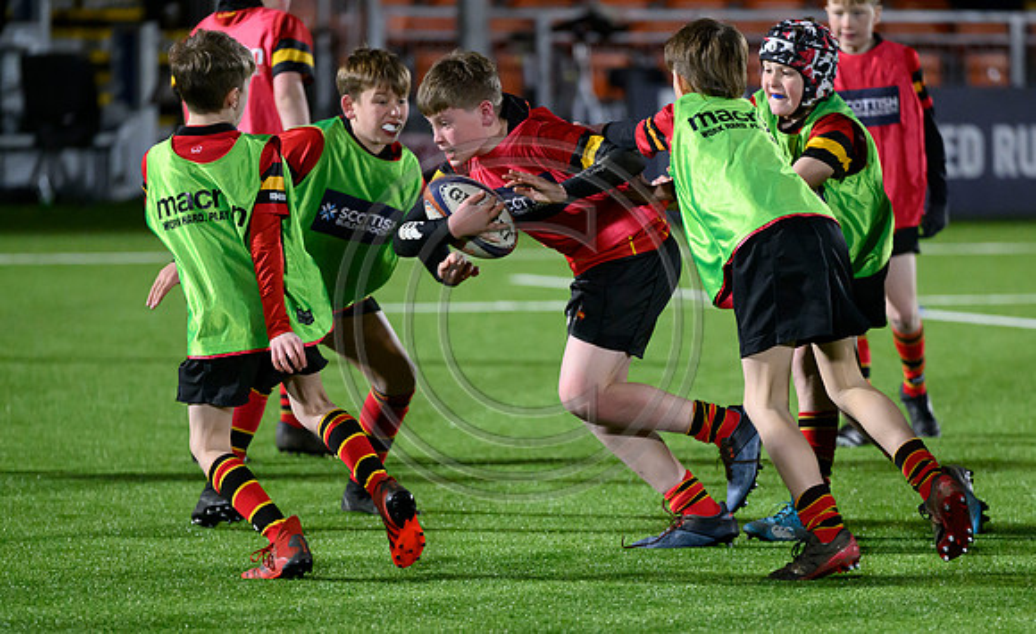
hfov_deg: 7.7
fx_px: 7721
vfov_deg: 4.7
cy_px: 458
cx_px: 688
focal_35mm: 275
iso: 6400
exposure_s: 1/1600
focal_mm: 200
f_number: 3.2
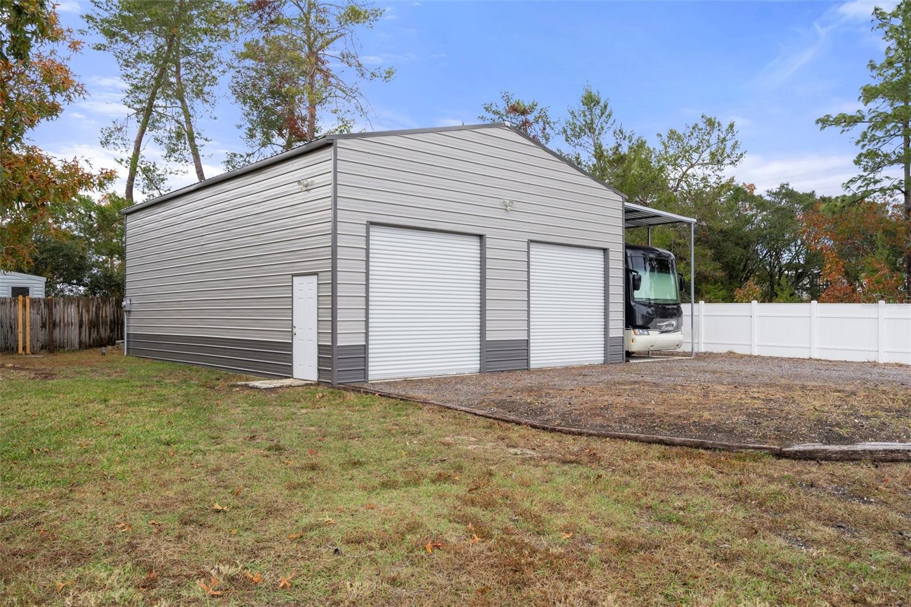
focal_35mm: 26
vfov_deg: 49.5
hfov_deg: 69.4
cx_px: 456
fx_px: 658
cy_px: 304
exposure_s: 1/80
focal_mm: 26
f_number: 8
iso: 320
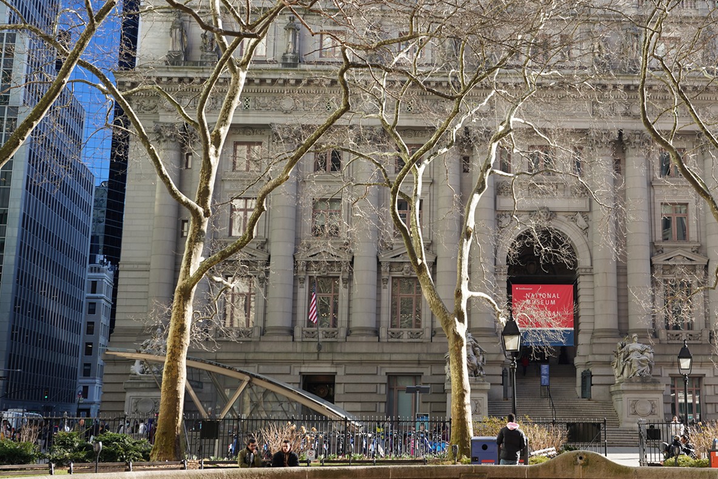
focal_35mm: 49
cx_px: 480
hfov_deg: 39.8
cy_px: 204
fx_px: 977
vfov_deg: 27.5
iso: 100
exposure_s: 1/100
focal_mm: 29
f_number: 5.6
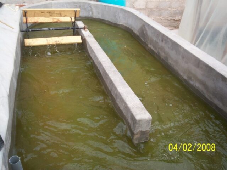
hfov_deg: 51.4
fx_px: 236
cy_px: 85
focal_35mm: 36
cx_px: 114
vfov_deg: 39.7
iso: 100
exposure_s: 1/224
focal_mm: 5.9
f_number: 4.5
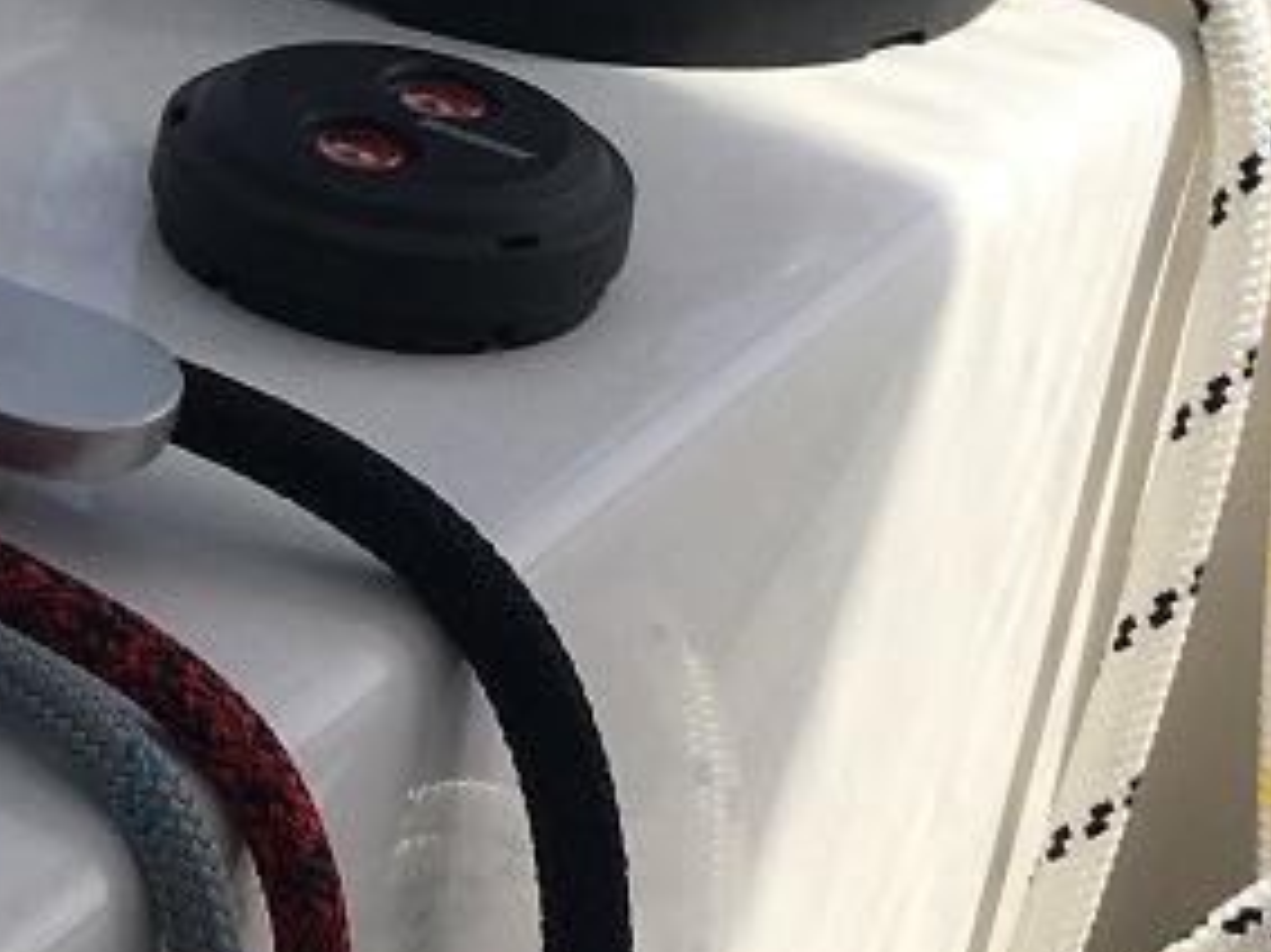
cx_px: -539
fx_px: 4514
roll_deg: -2.5
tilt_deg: -26.1
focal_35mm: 123
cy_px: 238
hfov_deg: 15.0
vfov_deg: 12.0
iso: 25
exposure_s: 1/1508
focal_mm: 4.15
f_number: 2.2
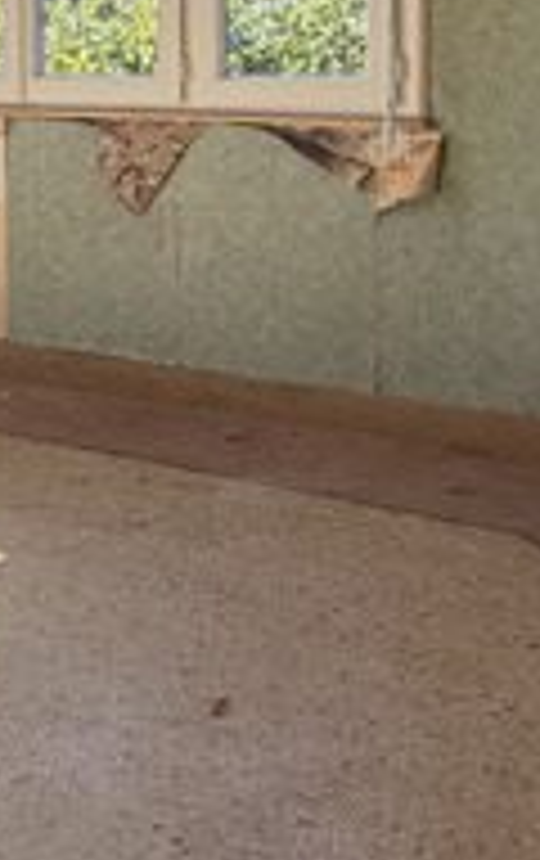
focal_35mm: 62
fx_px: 1454
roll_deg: +1.5
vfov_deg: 31.1
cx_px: -135
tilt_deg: -0.4
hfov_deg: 19.6
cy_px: 54
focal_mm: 2.22
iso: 50
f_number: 2.2
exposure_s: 1/228
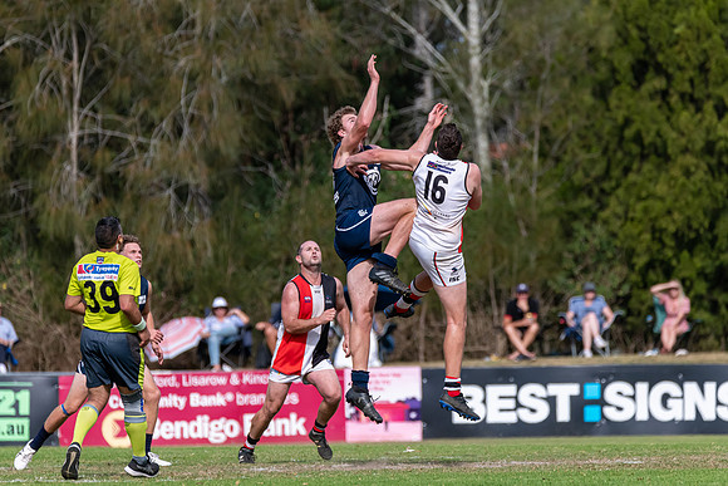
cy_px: 238
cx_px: 350
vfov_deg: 2.8
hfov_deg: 4.2
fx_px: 9937
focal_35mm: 491
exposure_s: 1/3200
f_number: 6.3
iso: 800
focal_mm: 420
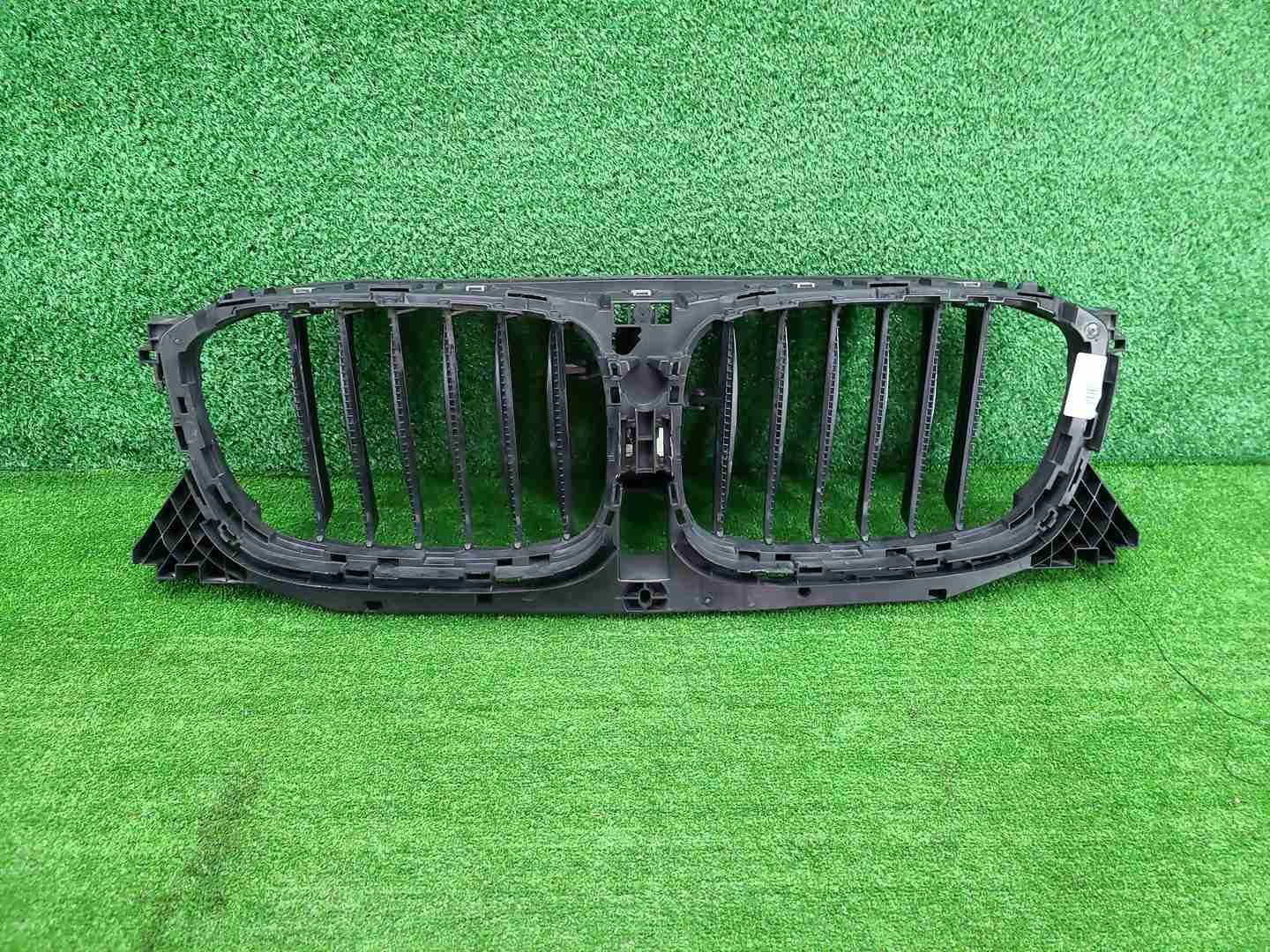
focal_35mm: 26
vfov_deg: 53.1
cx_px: 635
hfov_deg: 67.3
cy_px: 476
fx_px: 954
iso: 414
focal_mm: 5.4
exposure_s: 1/50
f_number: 1.8
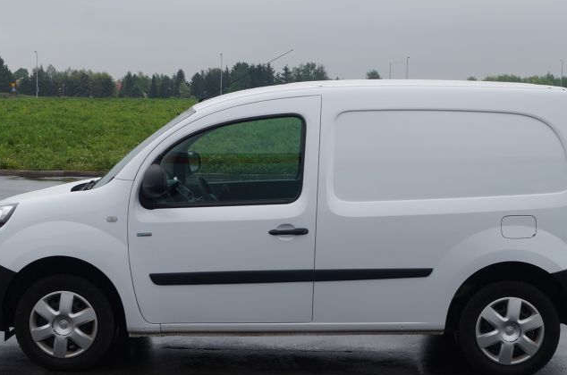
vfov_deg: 21.5
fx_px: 990
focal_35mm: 63
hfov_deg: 32.0
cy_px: 168
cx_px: 281
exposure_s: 1/100
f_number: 11
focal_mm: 26
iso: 100
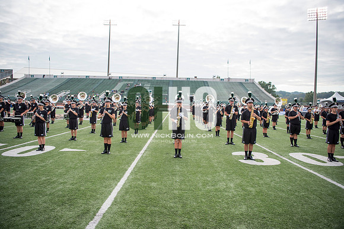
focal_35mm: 24
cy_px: 114
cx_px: 172
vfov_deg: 53.2
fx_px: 229
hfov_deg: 73.7
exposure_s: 1/2000
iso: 400
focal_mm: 24
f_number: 2.8
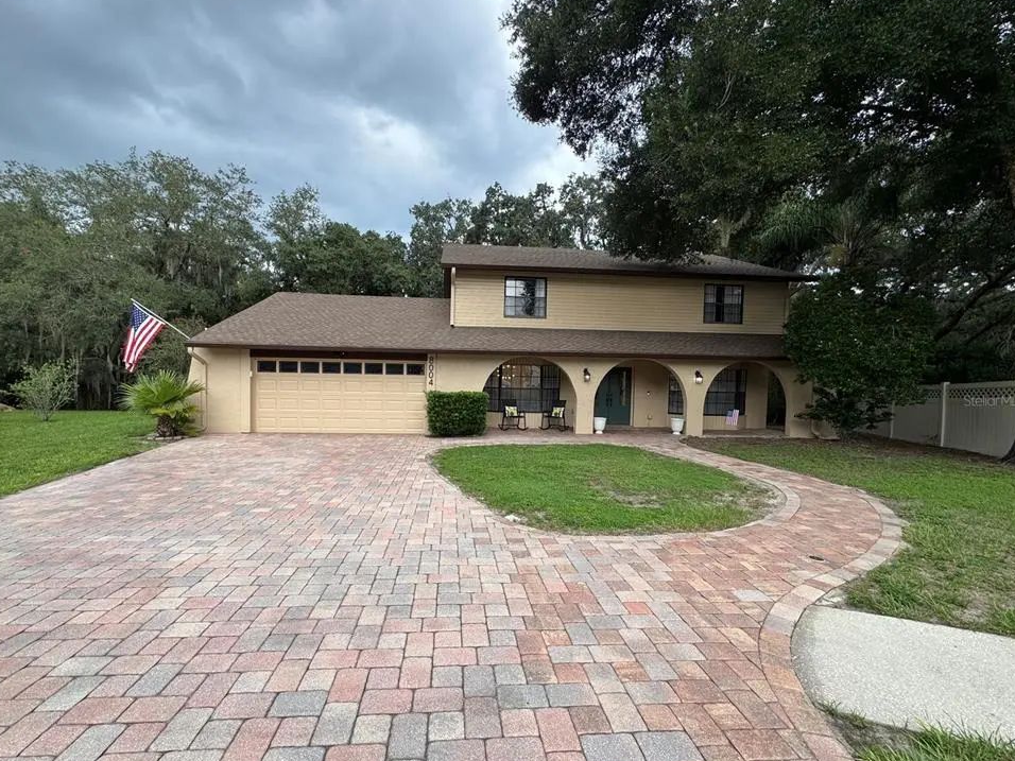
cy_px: 400
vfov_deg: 81.7
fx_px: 440
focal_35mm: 15
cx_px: 484
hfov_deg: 98.1
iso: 40
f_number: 2.2
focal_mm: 2.22
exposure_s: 1/204
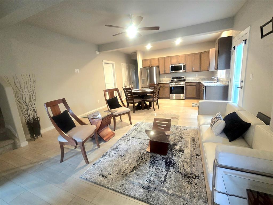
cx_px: 136
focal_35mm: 13
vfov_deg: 89.9
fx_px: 102
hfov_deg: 106.2
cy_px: 102
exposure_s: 1/60.2
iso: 400
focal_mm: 2.2
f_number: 2.2
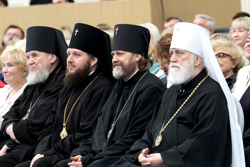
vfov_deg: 4.5
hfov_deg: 6.8
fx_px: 2118
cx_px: 128
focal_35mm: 305
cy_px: 82
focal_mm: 194
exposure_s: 1/160
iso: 2500
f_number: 5
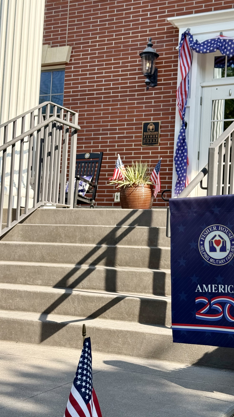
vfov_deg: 39.2
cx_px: 154
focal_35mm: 53
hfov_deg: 22.5
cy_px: 206
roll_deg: -2.2
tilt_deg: +4.9
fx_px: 585
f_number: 1.78
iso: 100
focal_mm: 6.76
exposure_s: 1/1403
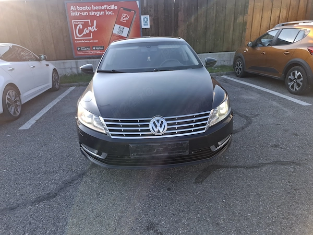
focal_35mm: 23
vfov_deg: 58.9
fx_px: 208
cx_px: 156
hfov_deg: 73.9
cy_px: 118
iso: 50
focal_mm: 5.54
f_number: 1.8
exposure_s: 1/247
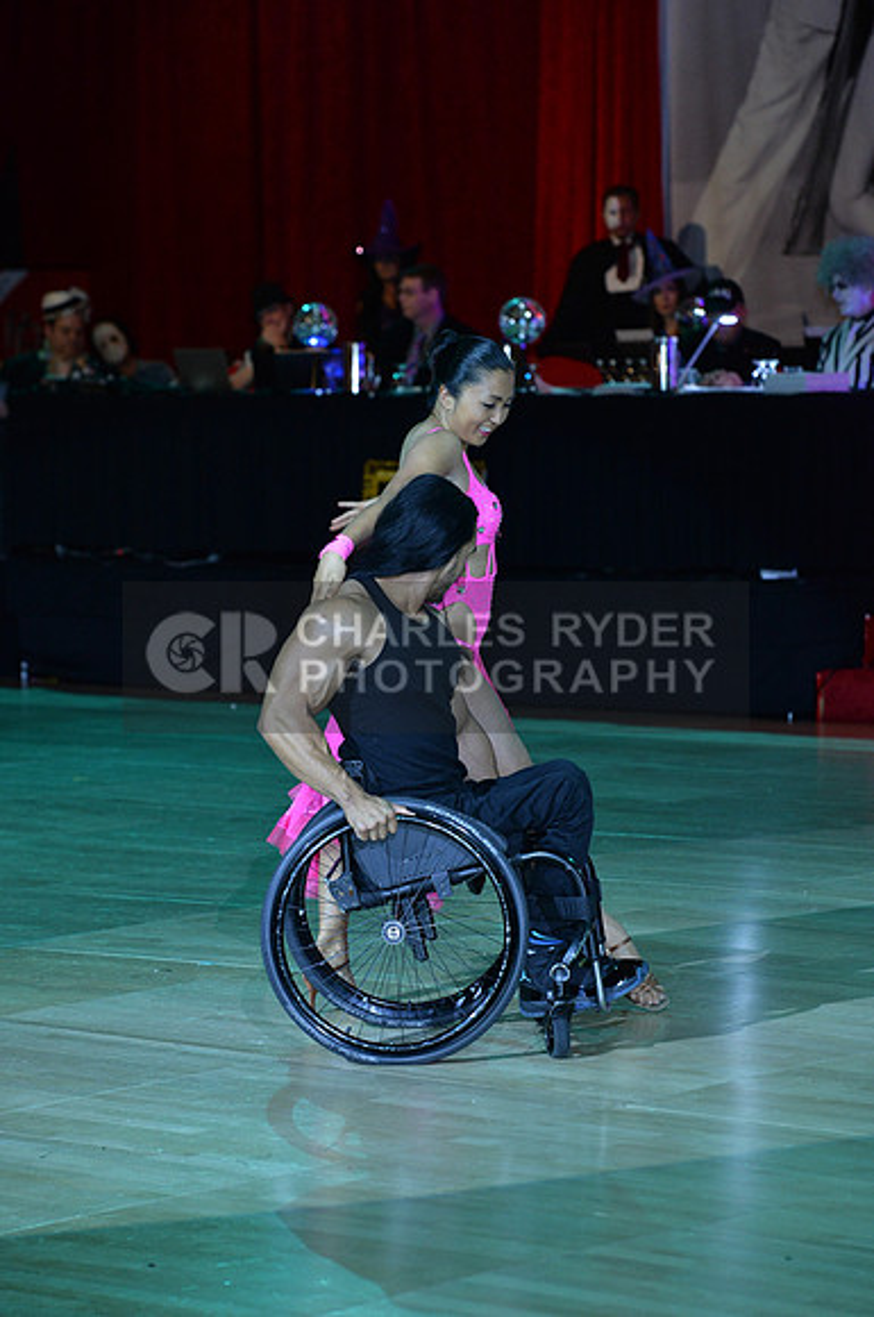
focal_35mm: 135
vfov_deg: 15.2
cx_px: 437
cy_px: 658
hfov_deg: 10.1
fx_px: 4931
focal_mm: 135
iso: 2000
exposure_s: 1/250
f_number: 5
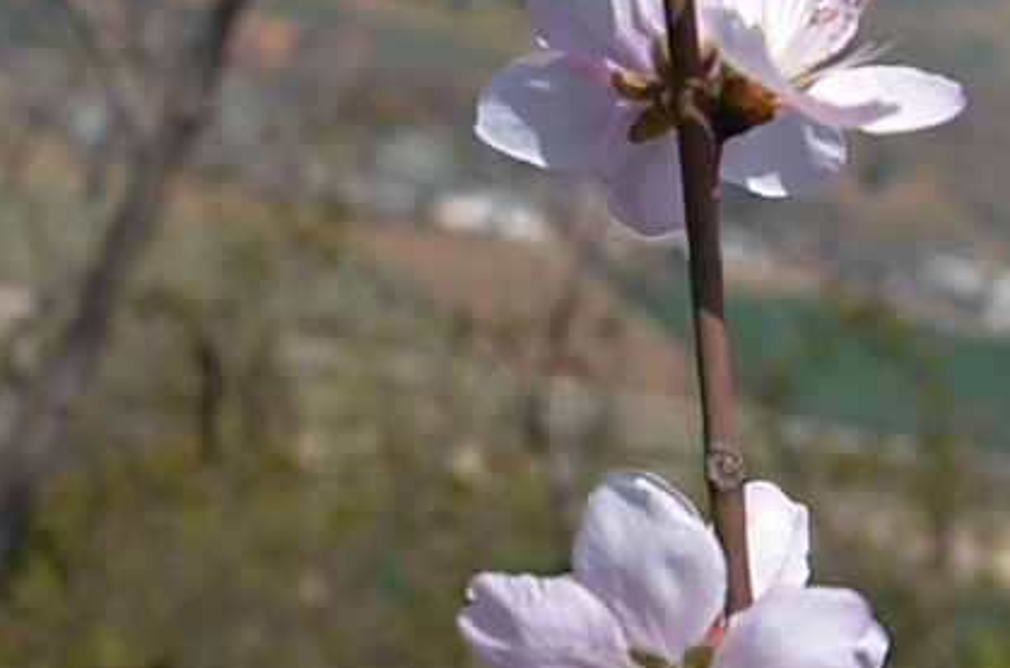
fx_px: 3078
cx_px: 800
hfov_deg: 18.5
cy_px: 441
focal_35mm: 110
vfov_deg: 12.4
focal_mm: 30
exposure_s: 1/250
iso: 100
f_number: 8
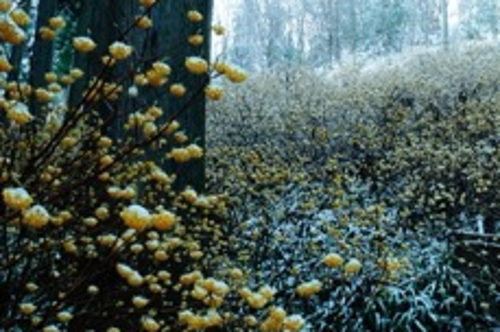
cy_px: 153
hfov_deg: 29.9
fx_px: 874
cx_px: 496
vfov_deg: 21.5
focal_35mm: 63
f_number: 16
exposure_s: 3.2
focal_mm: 20
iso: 100
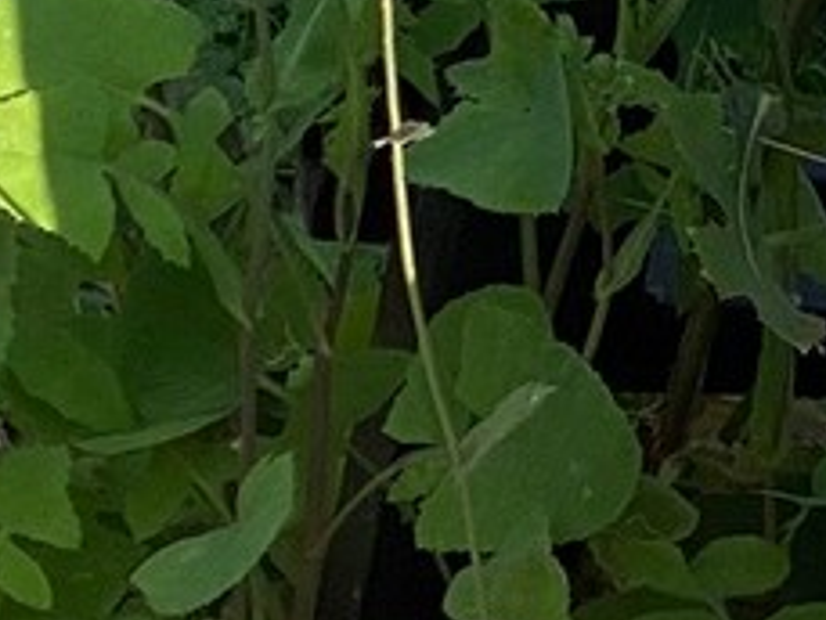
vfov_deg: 4.6
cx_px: 2550
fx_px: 7807
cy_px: 299
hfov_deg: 5.6
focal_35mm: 327
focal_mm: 6
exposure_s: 1/959
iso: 20
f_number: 2
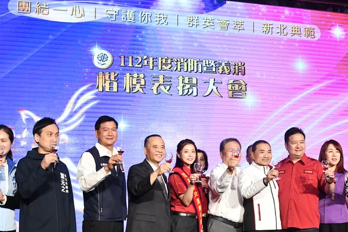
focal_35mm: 60
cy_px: 149
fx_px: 580
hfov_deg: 32.9
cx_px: 253
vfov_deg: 22.6
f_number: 5.6
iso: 2800
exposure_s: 1/125
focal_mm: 30
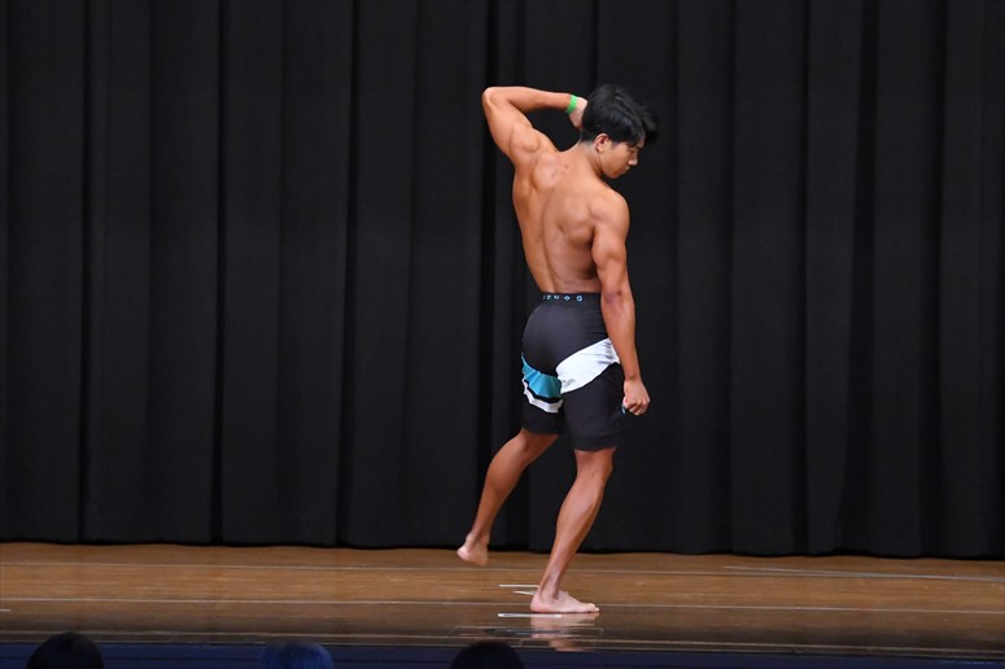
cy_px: 334
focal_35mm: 217
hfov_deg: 9.5
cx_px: 502
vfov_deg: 6.3
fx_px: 6055
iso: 8000
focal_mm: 145
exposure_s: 1/400
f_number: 5.6
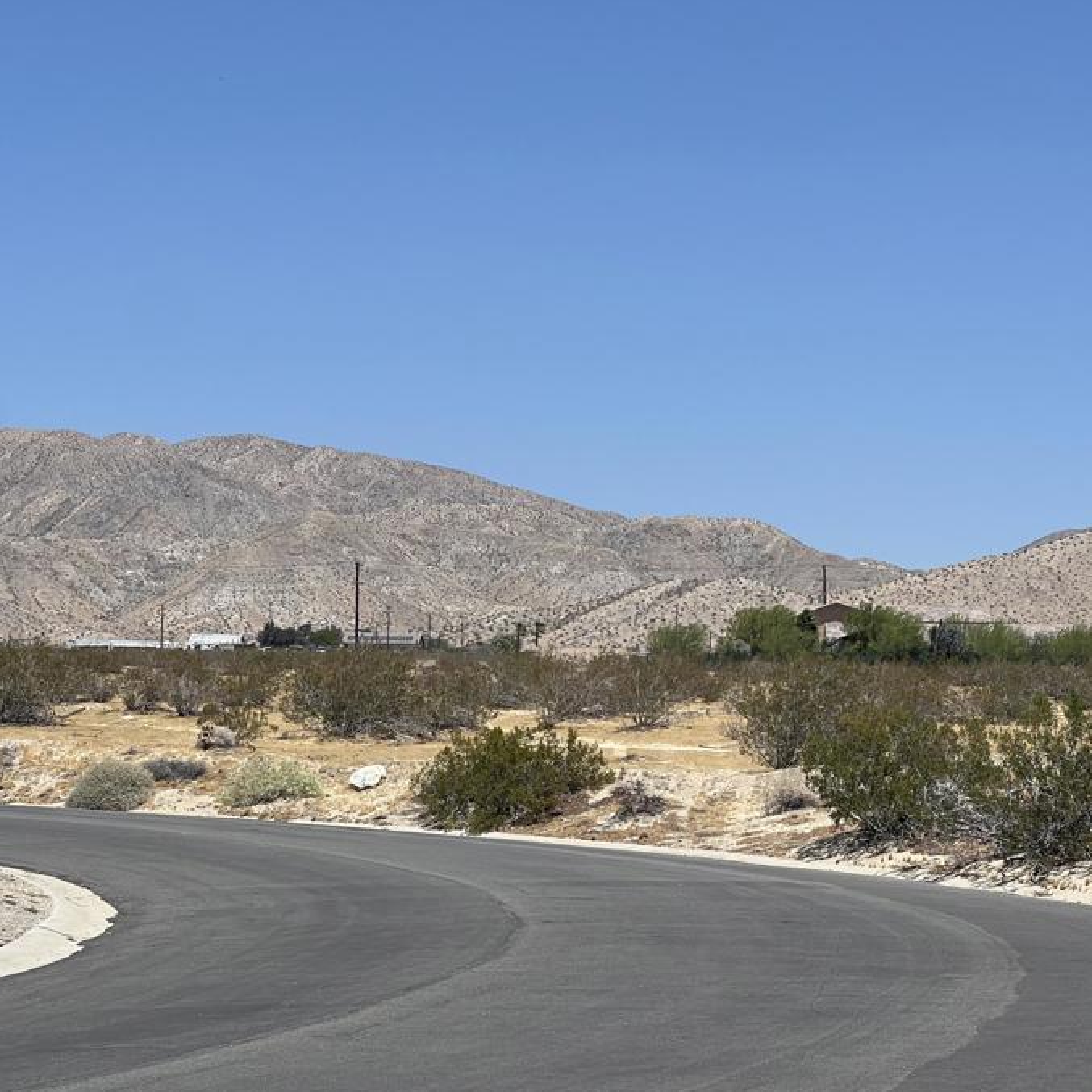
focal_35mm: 103
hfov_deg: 16.9
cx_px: 594
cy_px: 536
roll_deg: -1.0
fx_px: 3676
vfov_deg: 16.9
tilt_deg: +3.3
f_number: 2.8
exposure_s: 1/1340
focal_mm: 9
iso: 32
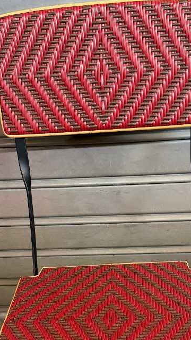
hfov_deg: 24.4
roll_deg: +5.3
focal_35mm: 49
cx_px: 110
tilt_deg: -39.0
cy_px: 251
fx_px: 441
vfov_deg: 41.0
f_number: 1.78
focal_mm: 6.76
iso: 800
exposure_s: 1/41
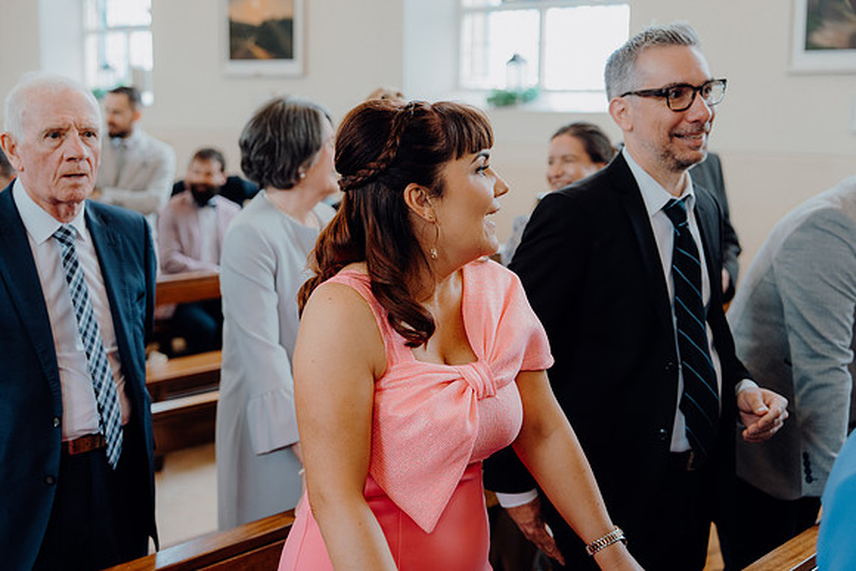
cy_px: 286
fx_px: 1142
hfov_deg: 41.1
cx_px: 428
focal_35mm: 48
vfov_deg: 28.1
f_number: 2.8
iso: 800
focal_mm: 48
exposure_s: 1/200
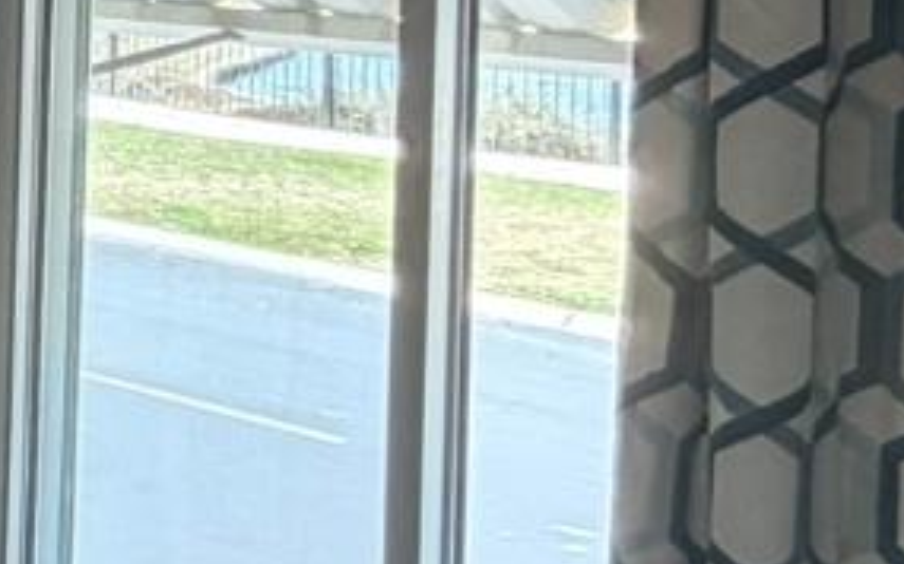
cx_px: -1145
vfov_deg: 15.9
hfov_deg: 16.0
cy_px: -157
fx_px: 1921
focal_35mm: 78
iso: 250
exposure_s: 1/60
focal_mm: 2.22
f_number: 2.2
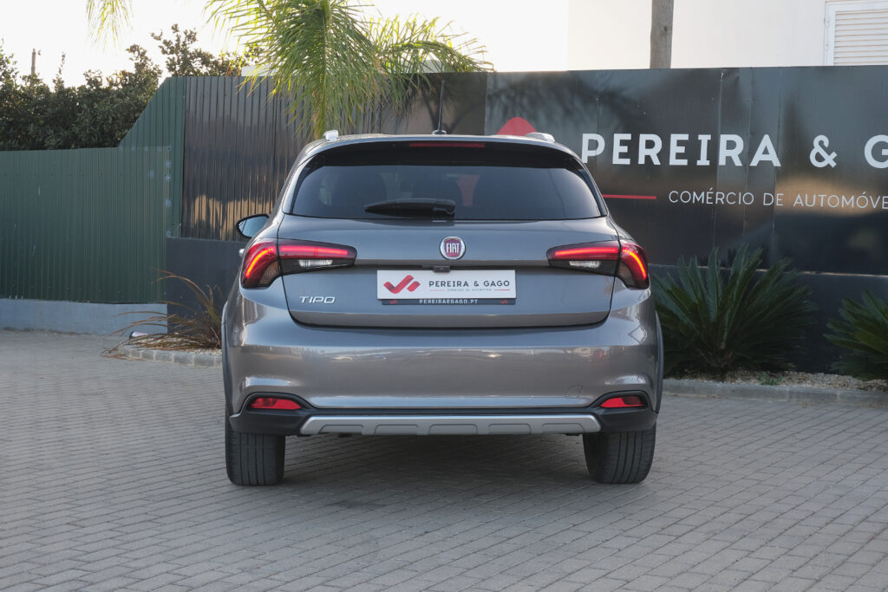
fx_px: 1381
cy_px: 296
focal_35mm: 56
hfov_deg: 35.6
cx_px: 444
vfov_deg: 24.2
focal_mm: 37.4
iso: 160
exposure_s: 1/50
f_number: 9
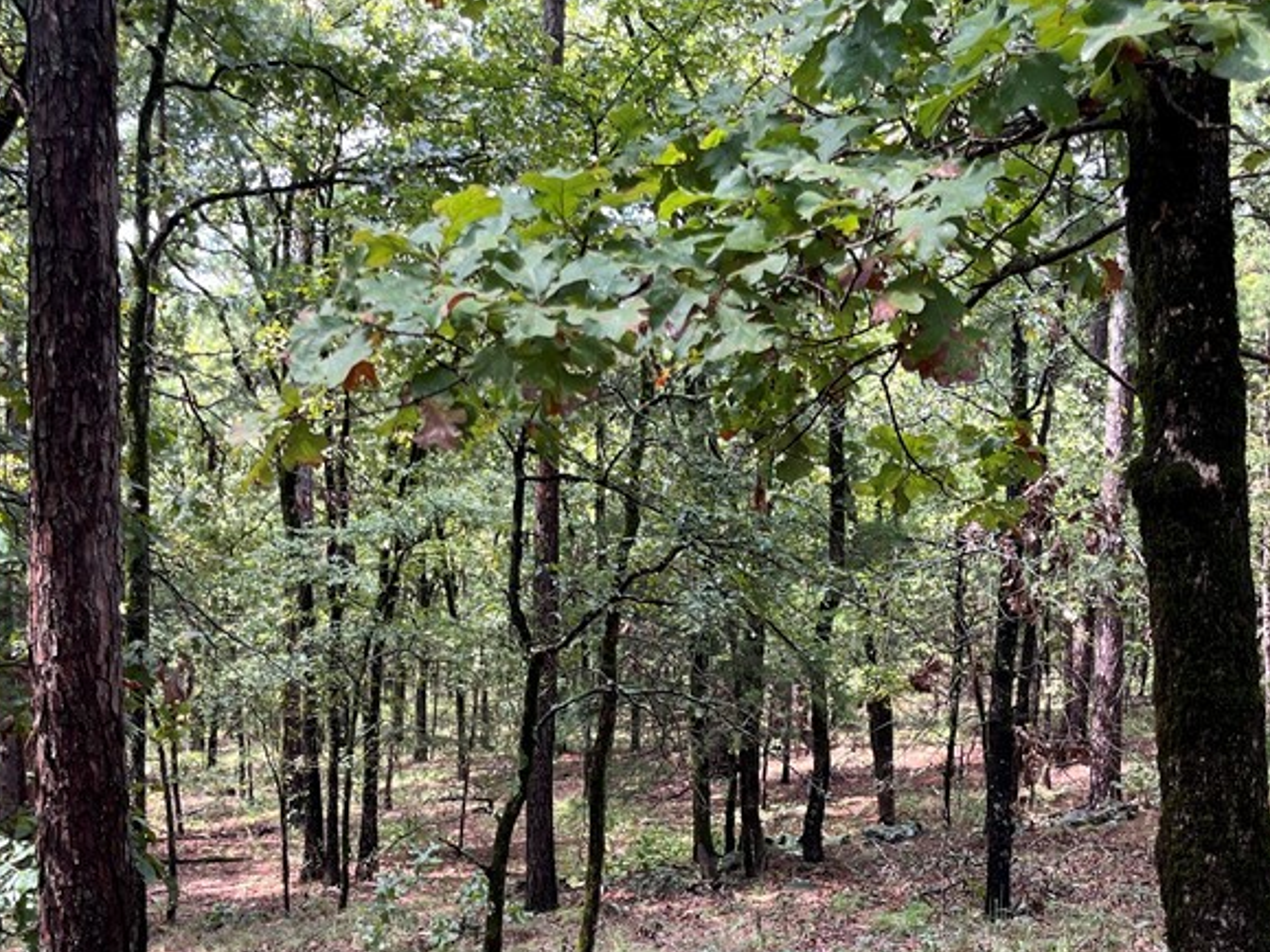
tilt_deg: -9.0
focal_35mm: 46
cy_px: 695
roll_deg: -1.0
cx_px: 599
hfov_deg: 41.2
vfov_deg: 31.0
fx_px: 1687
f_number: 1.6
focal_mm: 5.1
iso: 32
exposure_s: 1/126
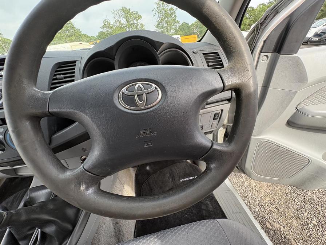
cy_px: 122
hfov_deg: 102.1
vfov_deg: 85.7
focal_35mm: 14
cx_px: 163
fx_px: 132
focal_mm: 2.22
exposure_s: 1/150
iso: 64
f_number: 2.2
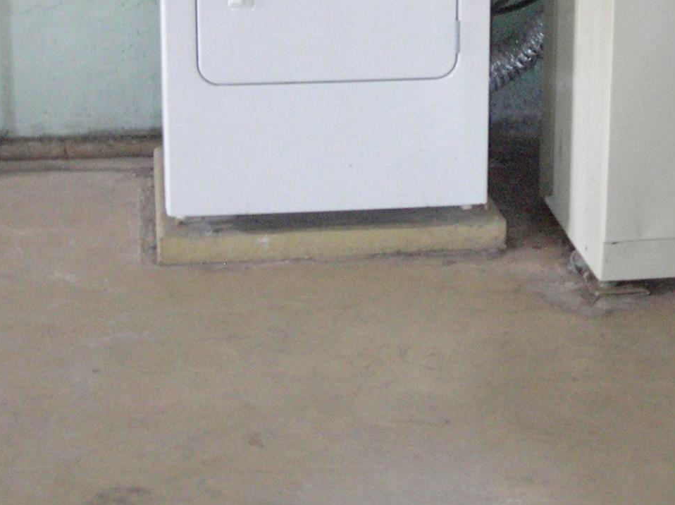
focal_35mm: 77
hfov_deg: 25.2
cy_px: 43
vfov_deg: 18.7
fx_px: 1500
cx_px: 481
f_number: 2.7
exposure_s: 1/3.8
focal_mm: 6
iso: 300
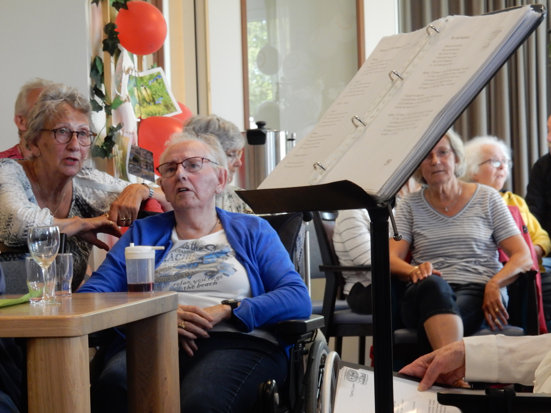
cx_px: 276
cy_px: 206
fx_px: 2213
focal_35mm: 139
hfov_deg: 14.2
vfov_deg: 10.7
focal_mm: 24.7
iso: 400
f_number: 6
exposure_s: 1/20
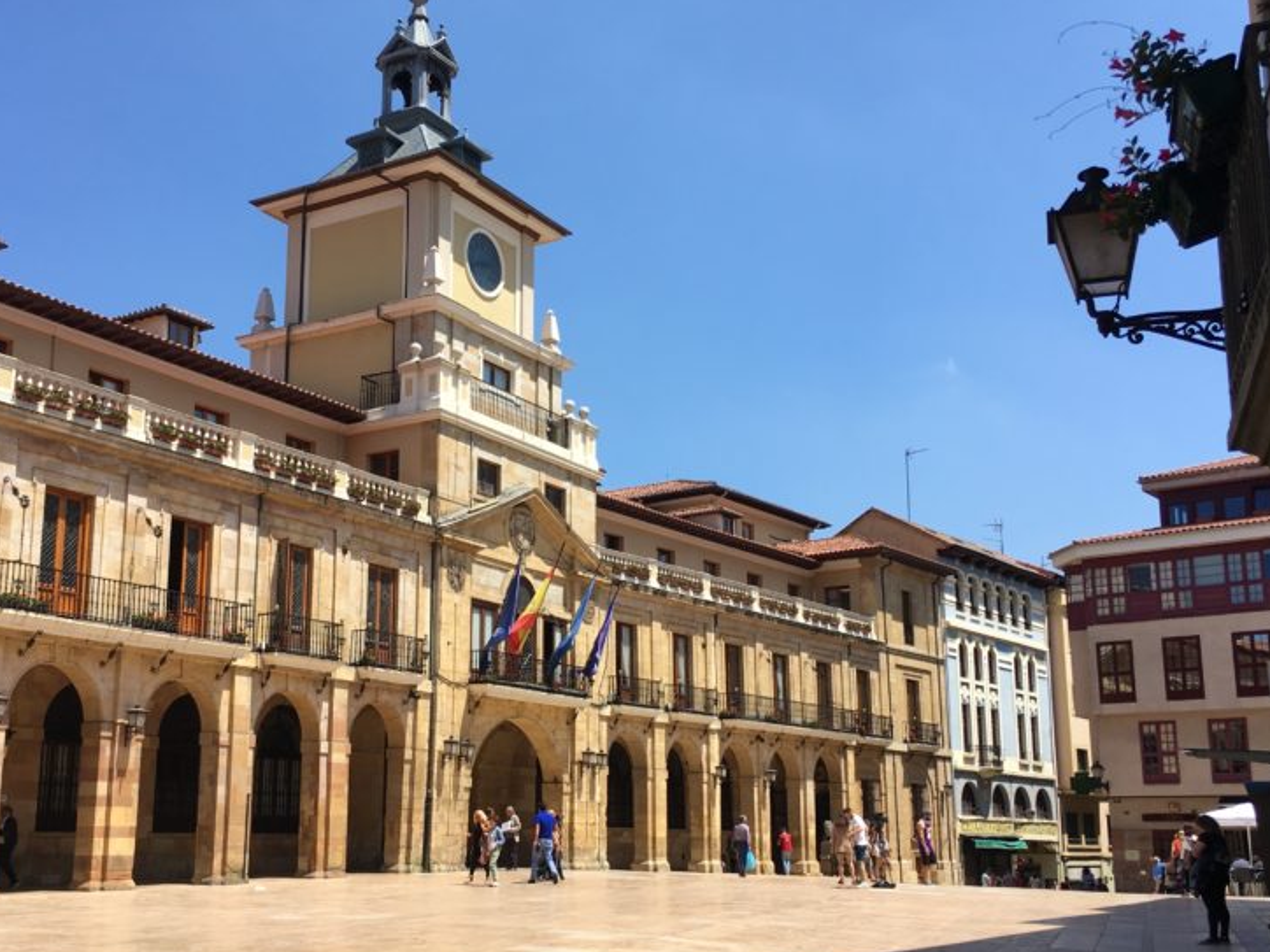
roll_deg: -1.2
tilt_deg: +11.6
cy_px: 522
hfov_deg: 45.6
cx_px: 524
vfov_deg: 35.1
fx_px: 1504
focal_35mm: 41
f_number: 2.2
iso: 25
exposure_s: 1/1282
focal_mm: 4.15
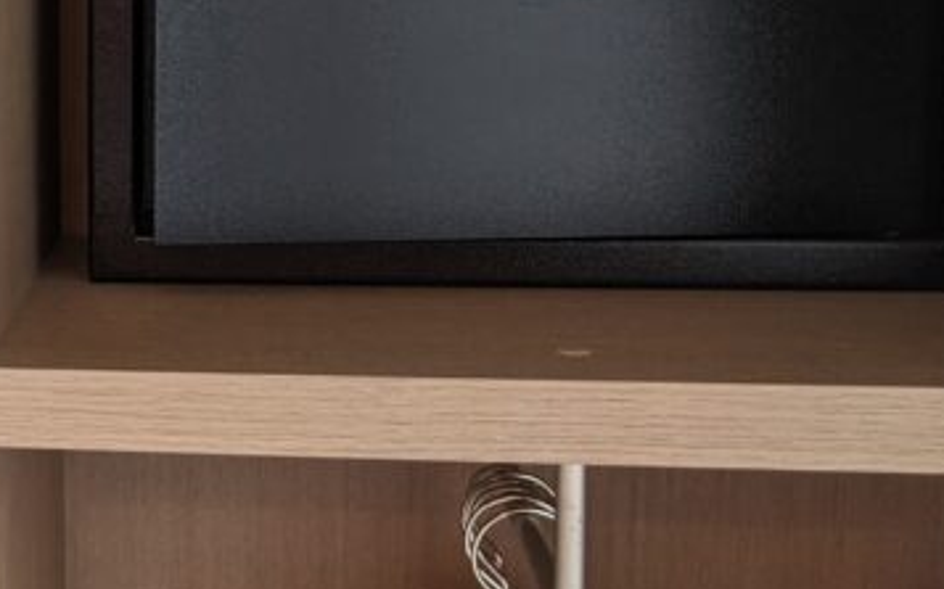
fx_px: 2109
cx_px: -201
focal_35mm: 82
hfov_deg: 23.1
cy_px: 225
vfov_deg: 15.9
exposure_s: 1/49.9
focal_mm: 4.44
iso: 68
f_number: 1.8
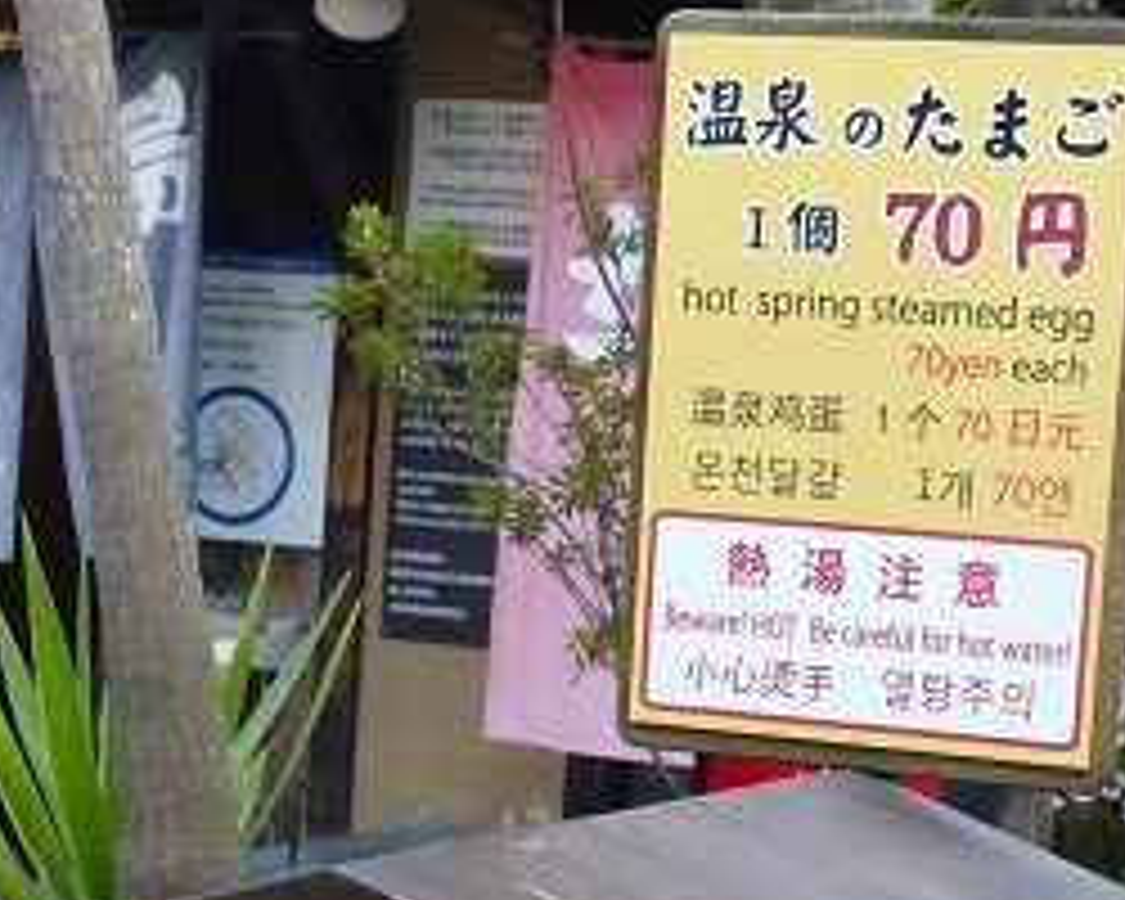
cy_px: 968
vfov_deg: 13.5
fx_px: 3729
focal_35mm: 112
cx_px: 454
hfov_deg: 17.1
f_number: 4
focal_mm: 10.1
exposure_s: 1/1600
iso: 1600
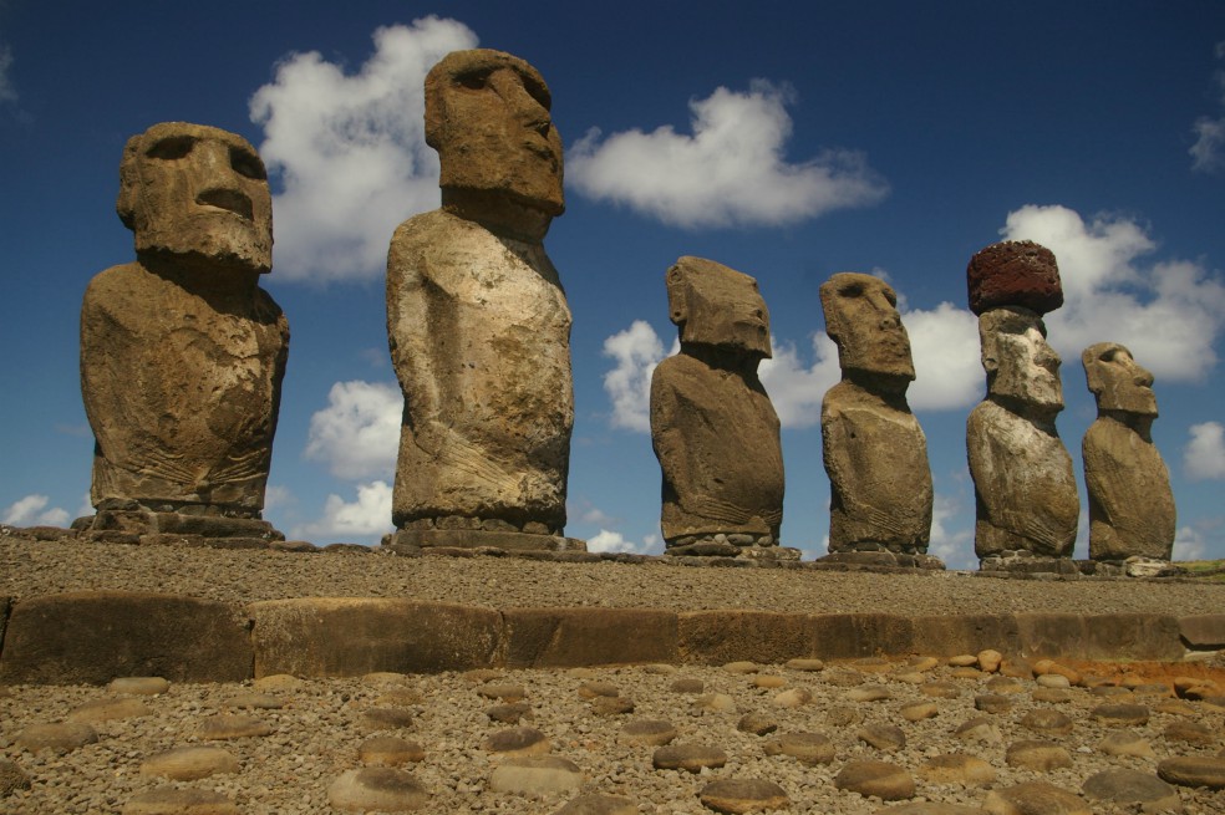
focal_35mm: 34
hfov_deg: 55.1
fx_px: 1173
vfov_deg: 38.3
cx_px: 612
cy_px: 408
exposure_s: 1/125
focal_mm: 23
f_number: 6.7
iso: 200
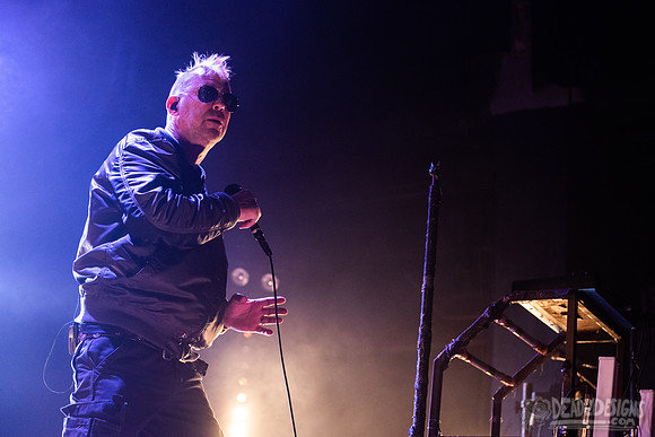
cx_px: 351
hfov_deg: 27.0
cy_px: 203
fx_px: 1366
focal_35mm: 75
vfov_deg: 18.2
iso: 3200
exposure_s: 1/400
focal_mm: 70
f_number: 4
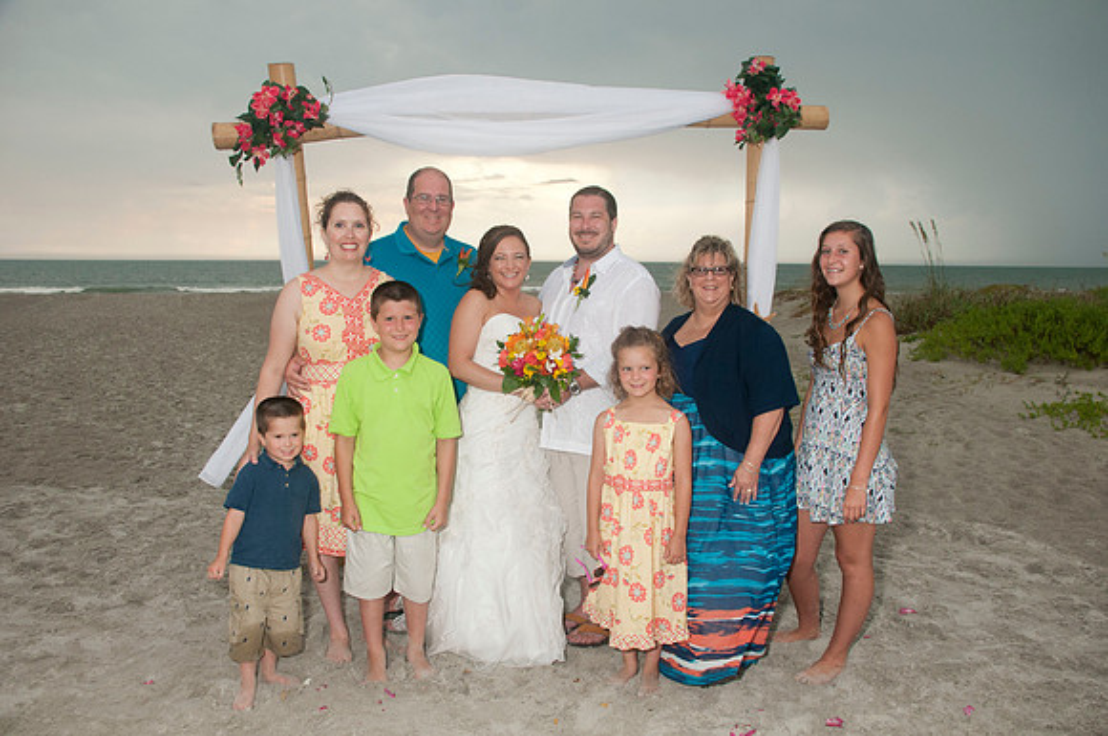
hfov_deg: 62.0
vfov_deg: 43.5
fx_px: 922
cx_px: 554
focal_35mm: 30
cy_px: 368
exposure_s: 1/125
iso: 400
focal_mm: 20
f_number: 5.6
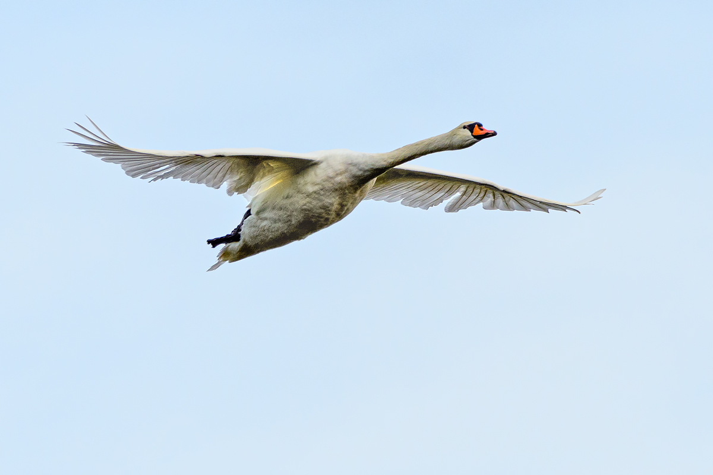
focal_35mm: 675
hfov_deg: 3.1
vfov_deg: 2.0
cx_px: 356
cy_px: 238
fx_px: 13368
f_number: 7.1
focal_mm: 450
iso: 400
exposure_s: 1/1600
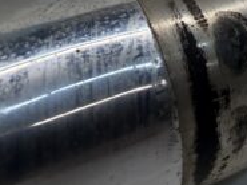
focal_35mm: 78
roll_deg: -1.8
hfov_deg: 21.0
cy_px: -97
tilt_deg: -11.9
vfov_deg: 17.0
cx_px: 377
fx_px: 555
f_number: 2.2
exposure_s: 1/120
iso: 200
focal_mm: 2.22
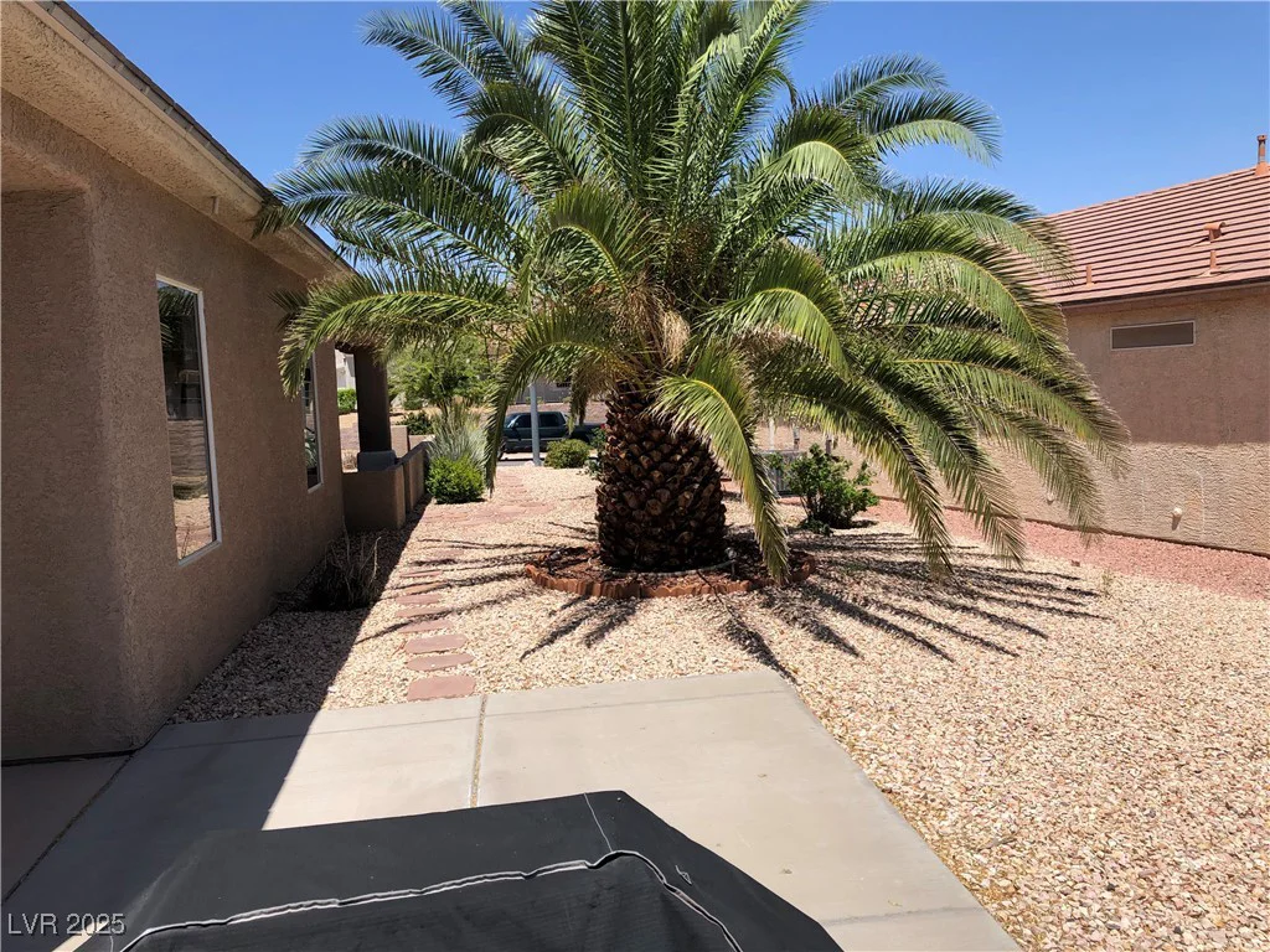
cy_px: 476
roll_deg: +1.6
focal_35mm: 28
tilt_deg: -4.3
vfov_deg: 49.7
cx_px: 635
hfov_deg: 63.4
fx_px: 1027
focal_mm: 3.99
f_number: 1.8
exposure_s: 1/2433
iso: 20
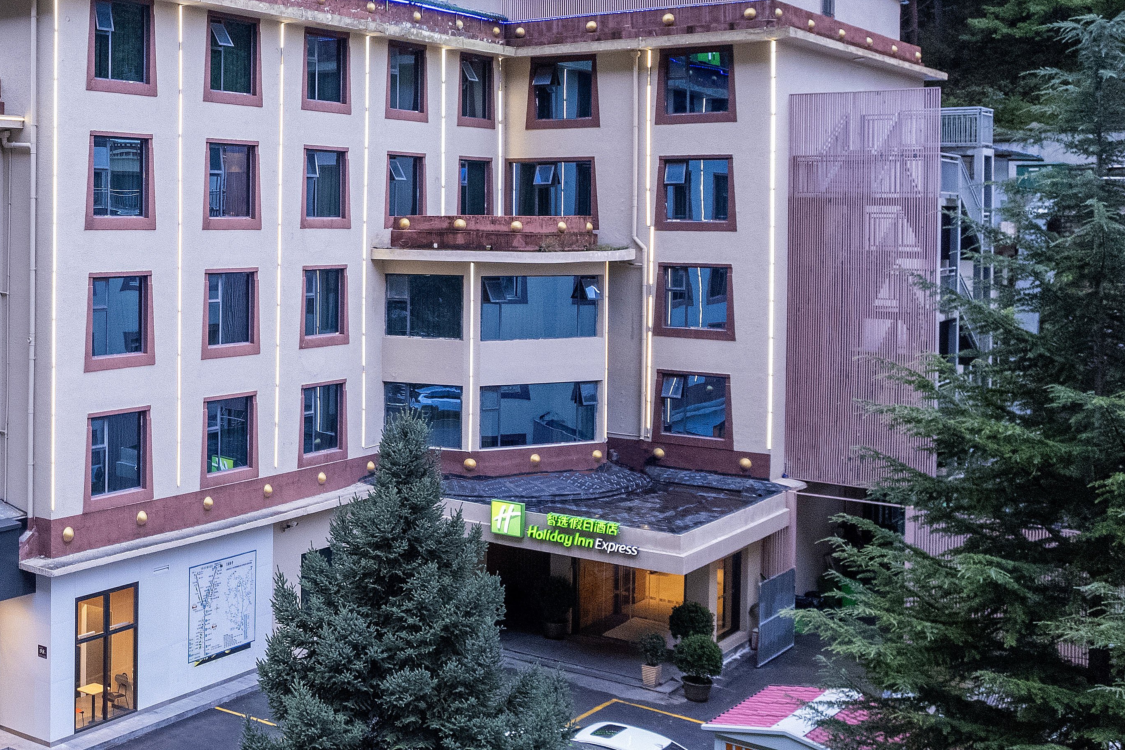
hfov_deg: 40.0
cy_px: 209
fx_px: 1375
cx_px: 46
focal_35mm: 44
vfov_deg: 30.1
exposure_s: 1/160
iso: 800
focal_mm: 8.38
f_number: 2.8
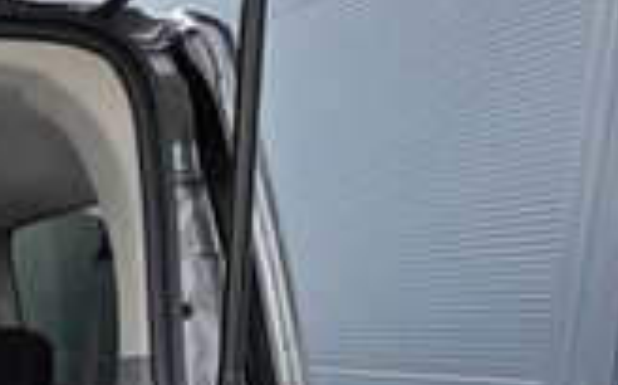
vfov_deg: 14.5
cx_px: -373
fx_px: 1379
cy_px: 617
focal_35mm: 82
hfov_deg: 20.6
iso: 40
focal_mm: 6.3
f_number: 1.7
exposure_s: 1/359
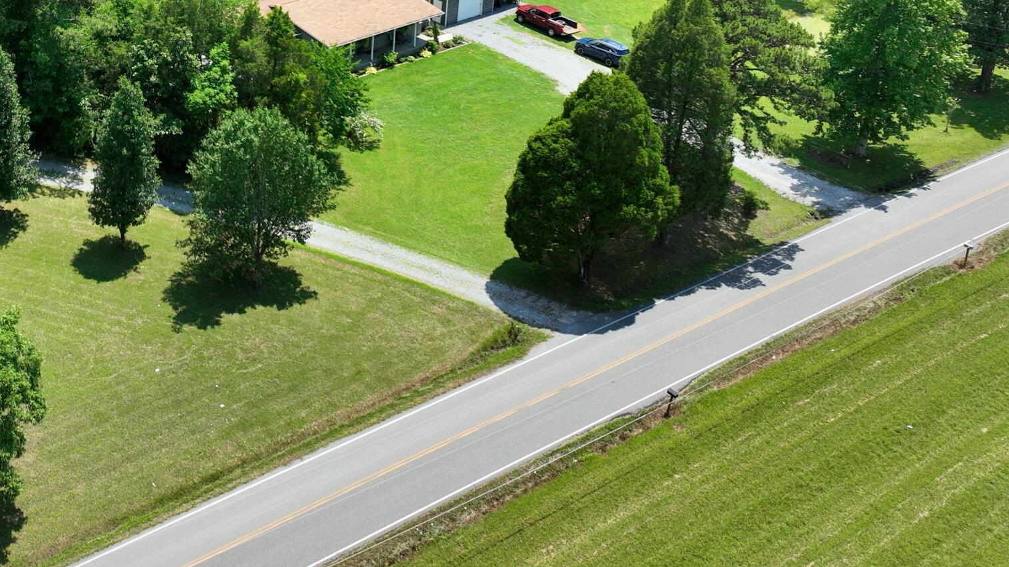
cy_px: -16
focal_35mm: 52
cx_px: 146
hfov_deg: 37.8
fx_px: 1391
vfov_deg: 22.1
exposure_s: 1/2500
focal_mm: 12.29
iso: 140
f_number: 2.8
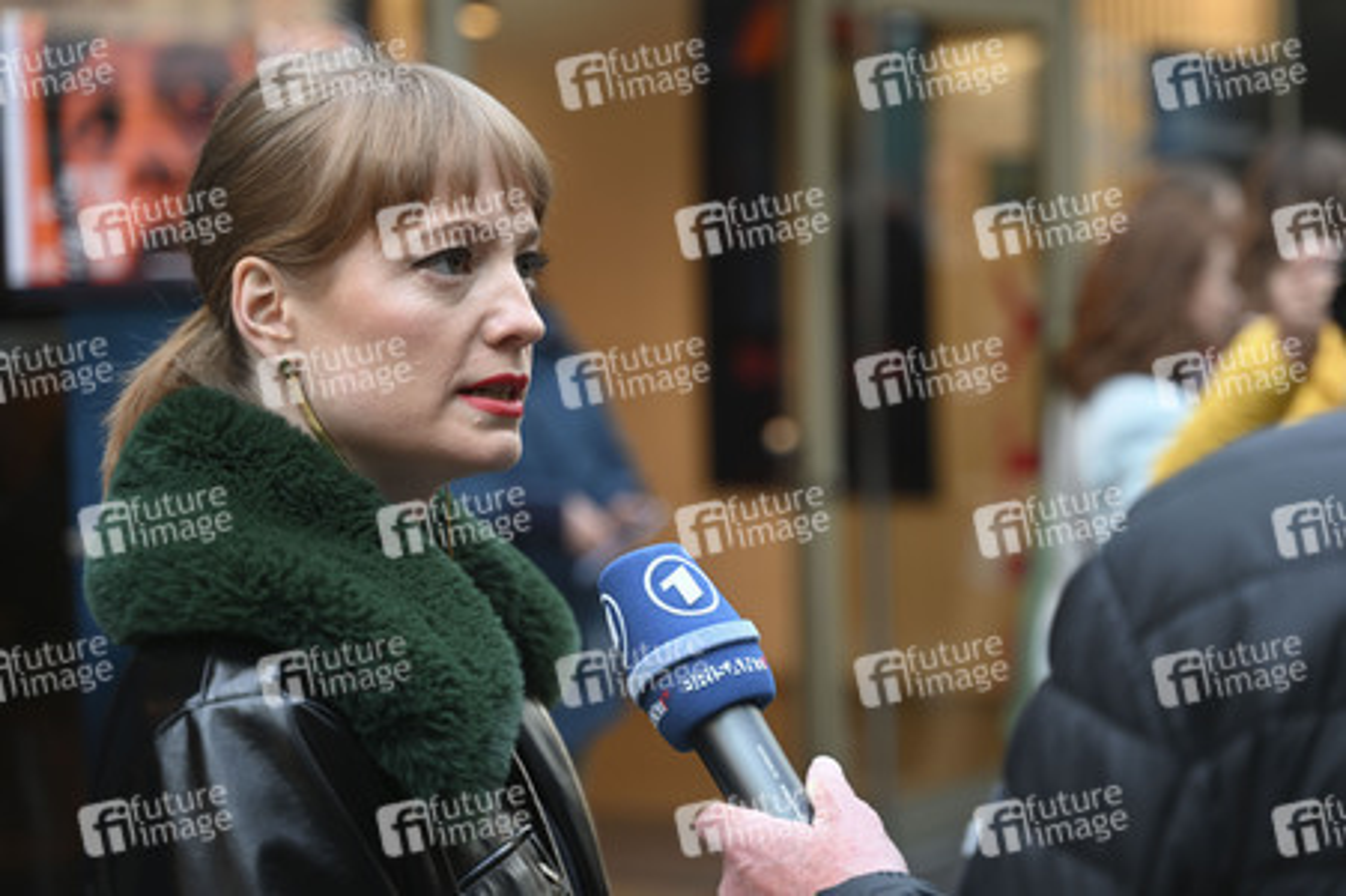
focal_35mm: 69
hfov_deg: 29.3
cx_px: 673
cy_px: 448
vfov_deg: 19.7
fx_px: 2578
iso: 400
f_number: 2.8
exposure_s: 1/100
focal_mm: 69
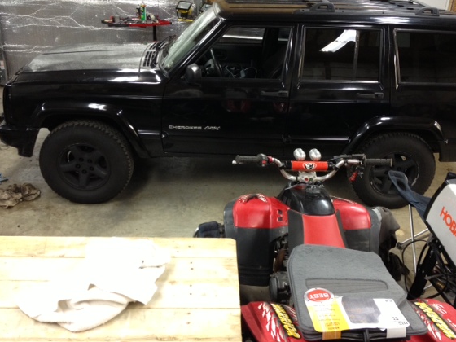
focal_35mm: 40
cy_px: 158
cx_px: 247
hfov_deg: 46.8
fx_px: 527
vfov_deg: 35.9
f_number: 2.4
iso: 160
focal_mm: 4.28
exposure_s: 1/20
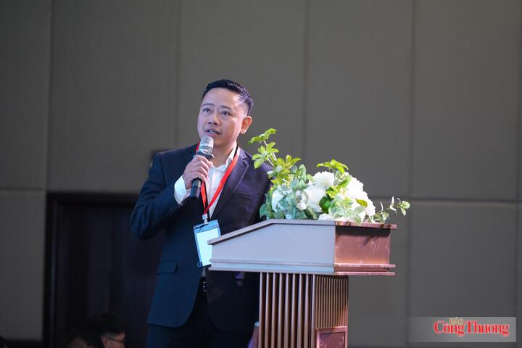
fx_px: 2088
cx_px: 261
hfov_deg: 14.3
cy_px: 174
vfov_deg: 9.5
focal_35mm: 144
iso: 1250
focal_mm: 144
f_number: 4
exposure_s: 1/200
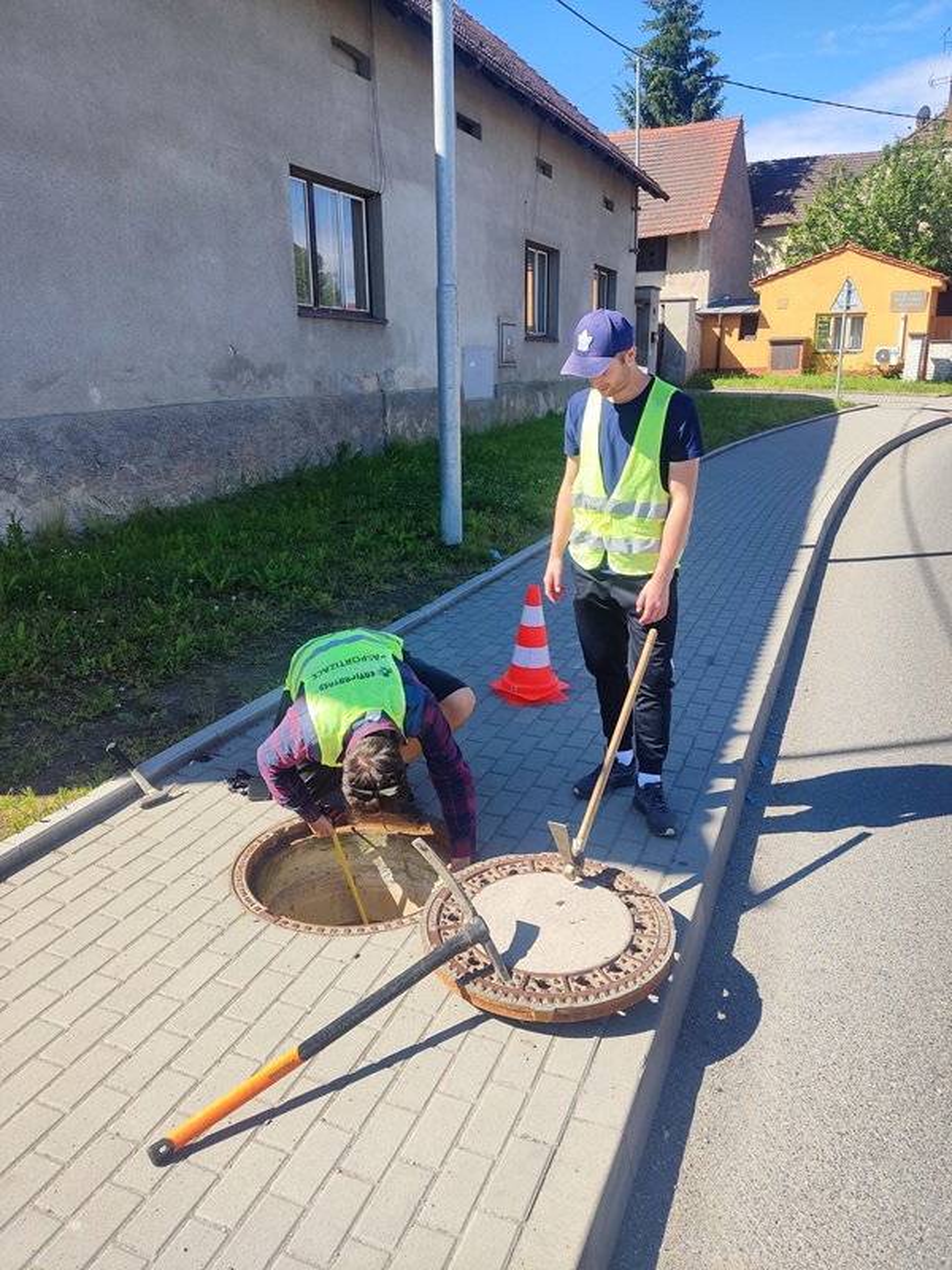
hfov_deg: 54.9
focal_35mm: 25
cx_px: 476
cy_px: 635
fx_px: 917
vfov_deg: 69.4
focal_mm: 4.71
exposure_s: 1/756
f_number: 1.79
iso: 50
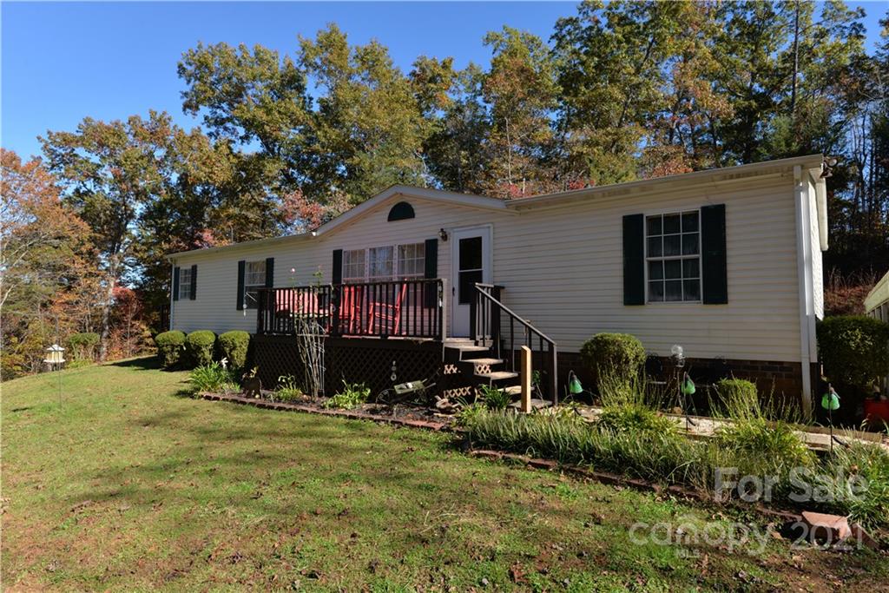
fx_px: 494
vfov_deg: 61.9
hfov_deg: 84.0
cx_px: 444
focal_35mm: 20
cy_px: 296
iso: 200
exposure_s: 1/250
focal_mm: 20
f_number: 8
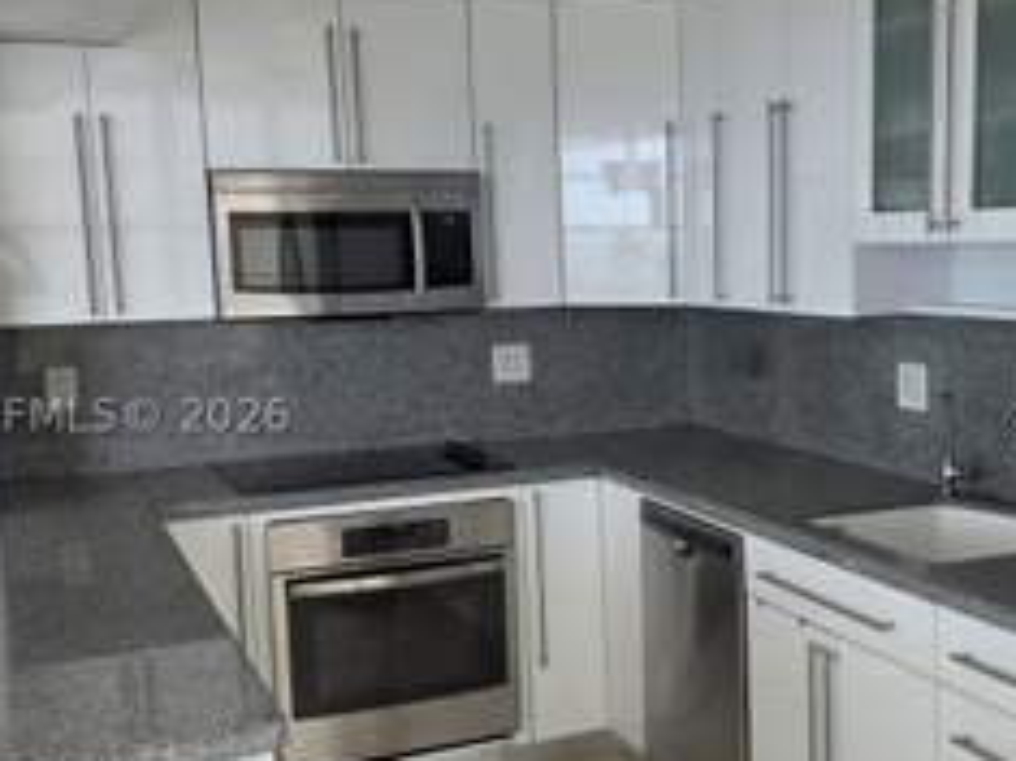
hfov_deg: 39.9
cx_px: 687
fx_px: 1379
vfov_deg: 30.8
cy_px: 415
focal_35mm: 47
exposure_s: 1/180
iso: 40
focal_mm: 6.3
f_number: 1.7
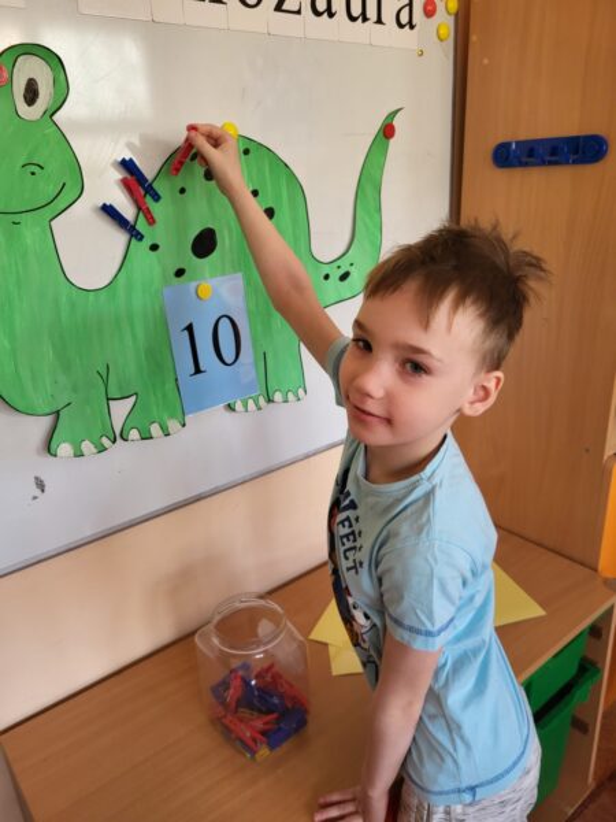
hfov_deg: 53.1
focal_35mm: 26
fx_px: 617
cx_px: 308
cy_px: 411
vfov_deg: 67.3
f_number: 1.8
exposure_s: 1/100
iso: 250
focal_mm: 5.4
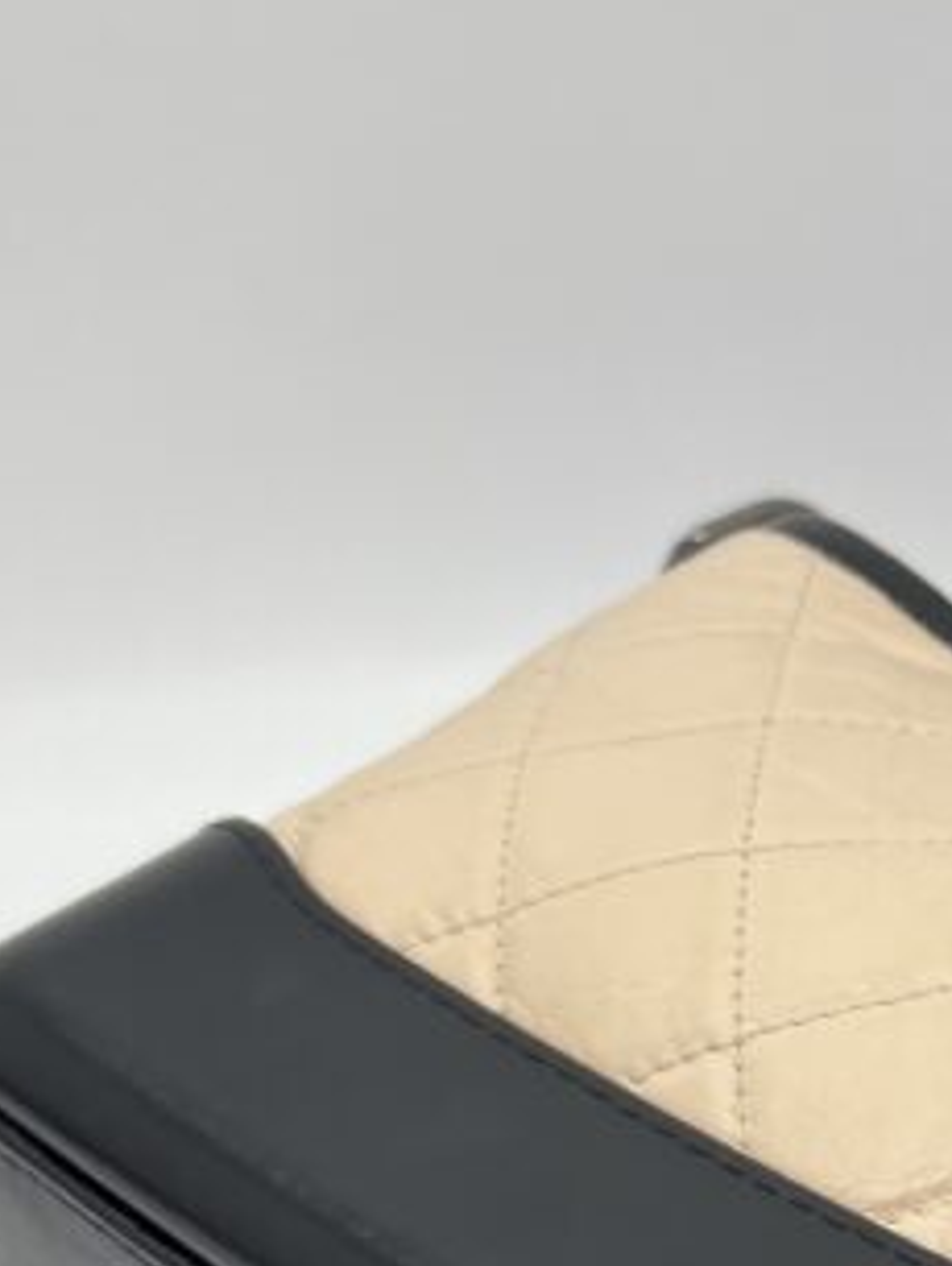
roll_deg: +4.1
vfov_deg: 21.1
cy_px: 1469
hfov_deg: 16.5
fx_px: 3186
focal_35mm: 87
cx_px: 1027
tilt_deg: -41.4
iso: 32
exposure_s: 1/111
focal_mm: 5.7
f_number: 1.5
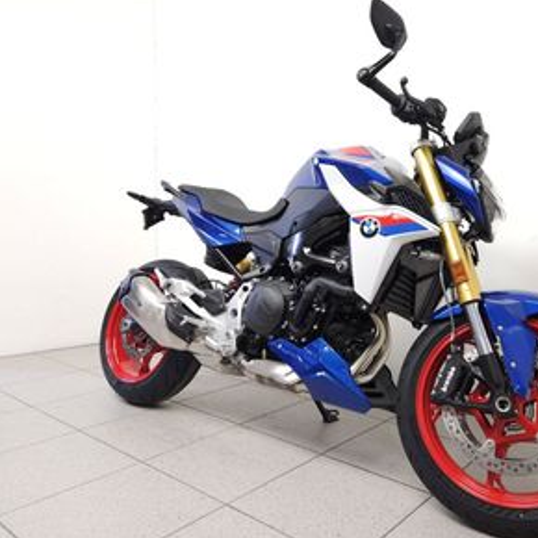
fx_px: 492
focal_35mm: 28
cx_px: 327
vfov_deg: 57.3
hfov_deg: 56.8
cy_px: 271
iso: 125
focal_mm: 5.4
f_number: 1.8
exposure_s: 1/45
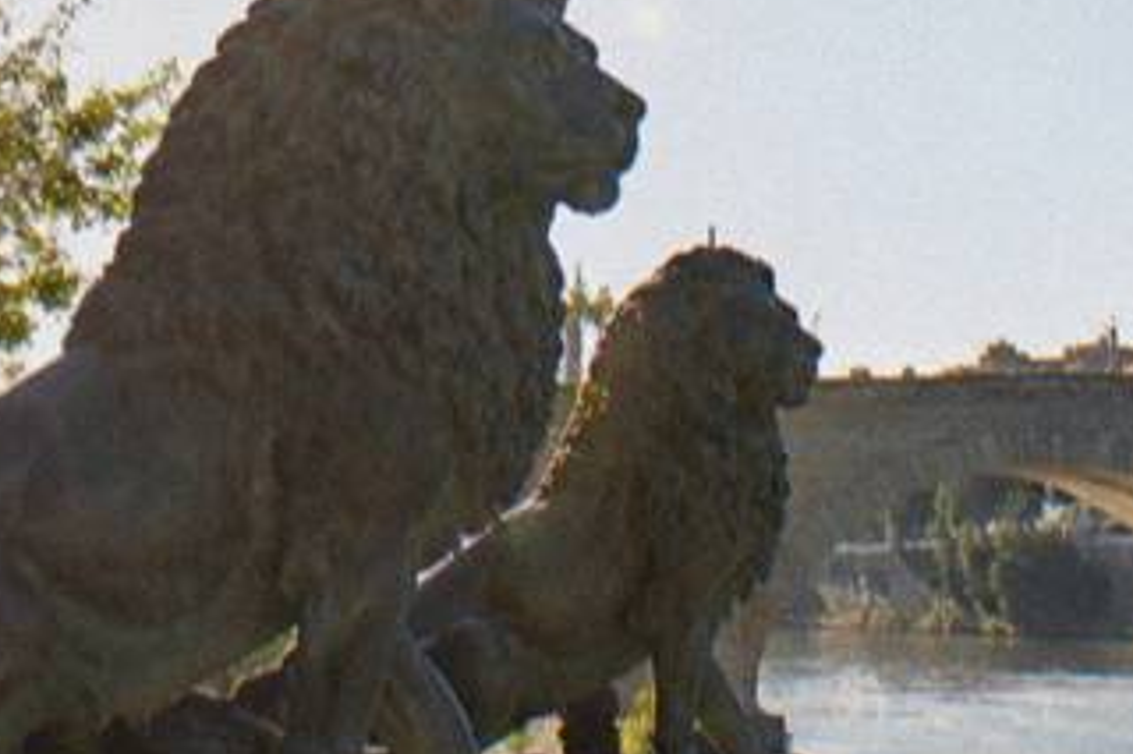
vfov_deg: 9.0
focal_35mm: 153
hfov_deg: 12.9
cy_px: 273
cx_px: 1544
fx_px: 4813
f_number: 3.5
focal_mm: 49
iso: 1250
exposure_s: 1/160
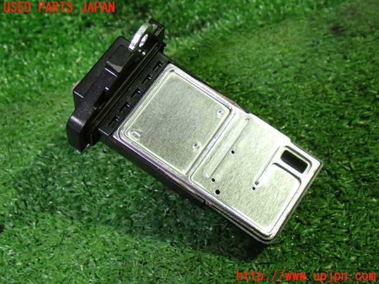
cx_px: 190
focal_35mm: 58
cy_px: 142
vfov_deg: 25.2
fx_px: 635
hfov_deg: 33.2
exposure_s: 1/40
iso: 800
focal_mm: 10.35
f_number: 3.5
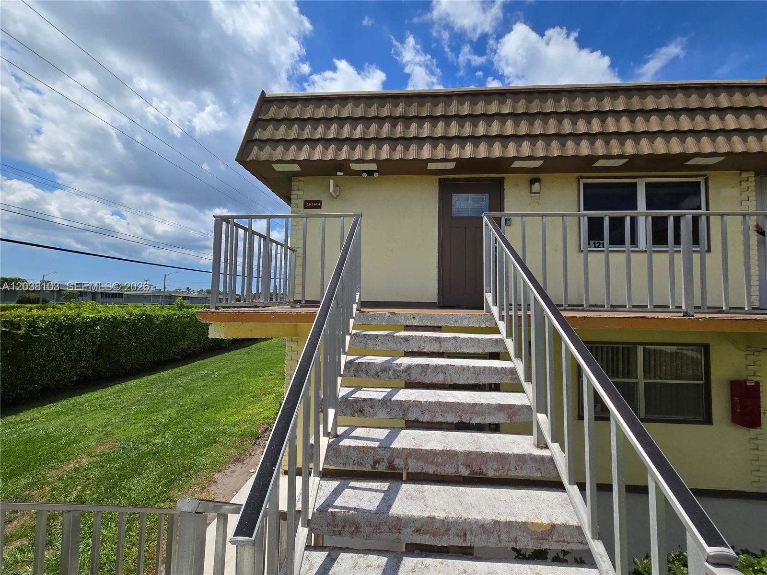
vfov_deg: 89.9
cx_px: 384
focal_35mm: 13
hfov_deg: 106.2
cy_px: 288
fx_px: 288
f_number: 2.2
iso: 50
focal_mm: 2.2
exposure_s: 1/3861
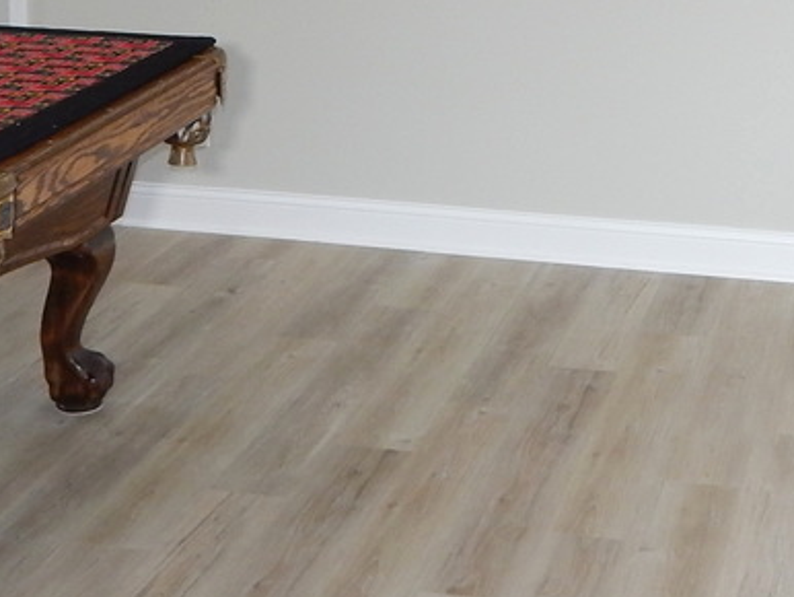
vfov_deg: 17.4
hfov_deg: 23.7
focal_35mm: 82
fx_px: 1882
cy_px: -74
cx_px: 543
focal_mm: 4
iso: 125
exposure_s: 1/40
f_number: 3
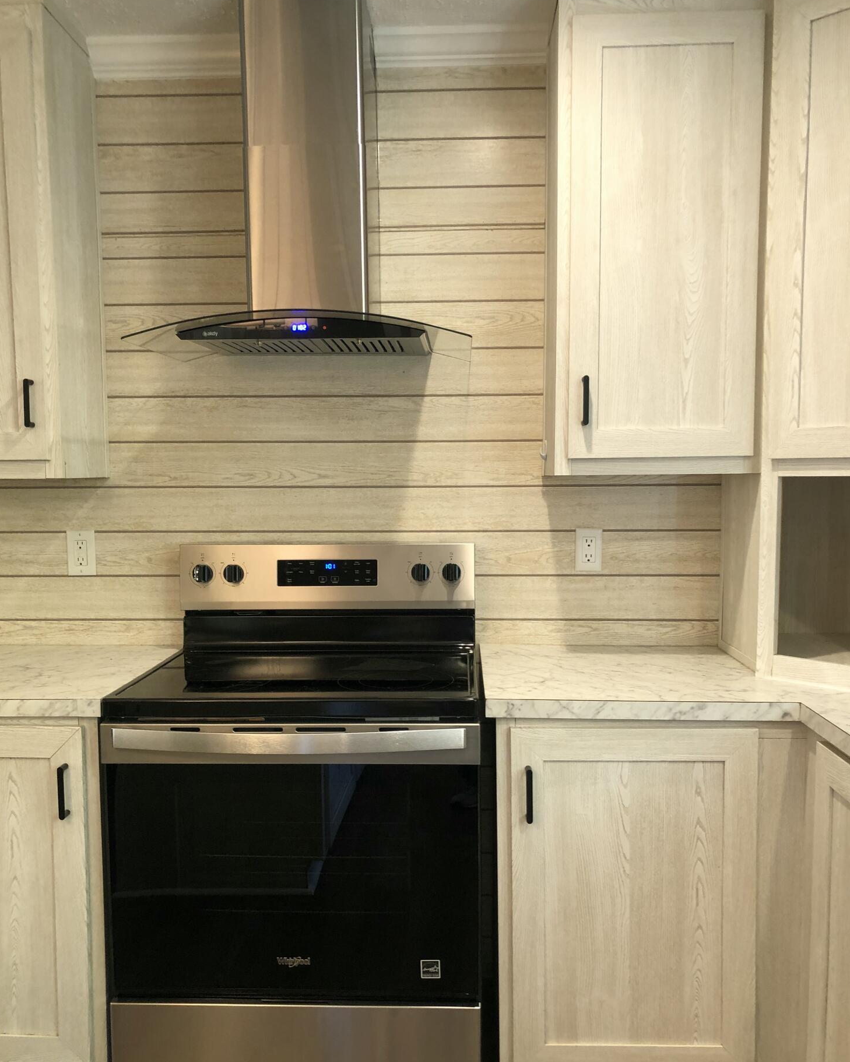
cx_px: 416
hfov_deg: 48.5
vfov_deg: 58.7
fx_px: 943
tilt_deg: -6.0
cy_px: 556
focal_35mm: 30
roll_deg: +1.9
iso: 40
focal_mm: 3.99
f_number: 1.8
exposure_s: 1/24
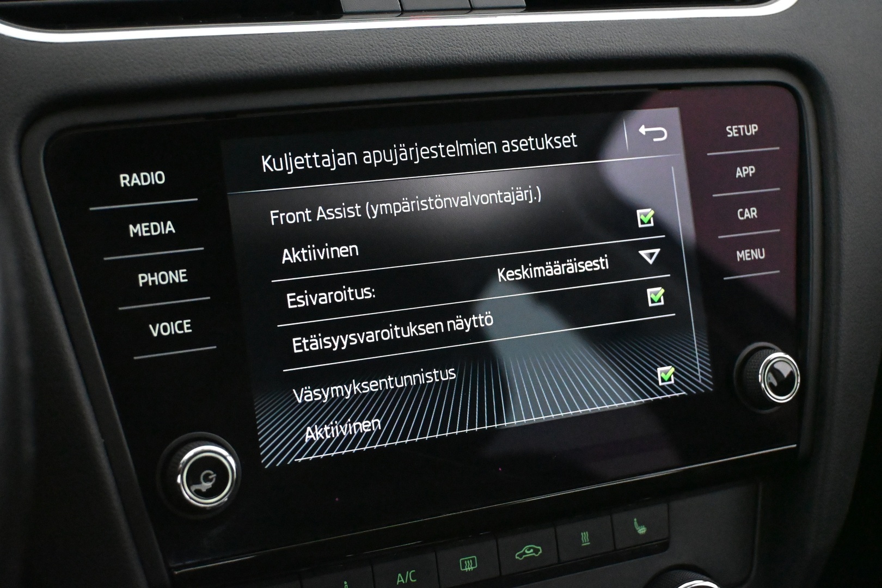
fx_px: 1323
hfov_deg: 36.9
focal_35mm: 54
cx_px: 441
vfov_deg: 25.1
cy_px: 294
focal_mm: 36
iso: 11400
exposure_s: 1/60
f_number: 5.3
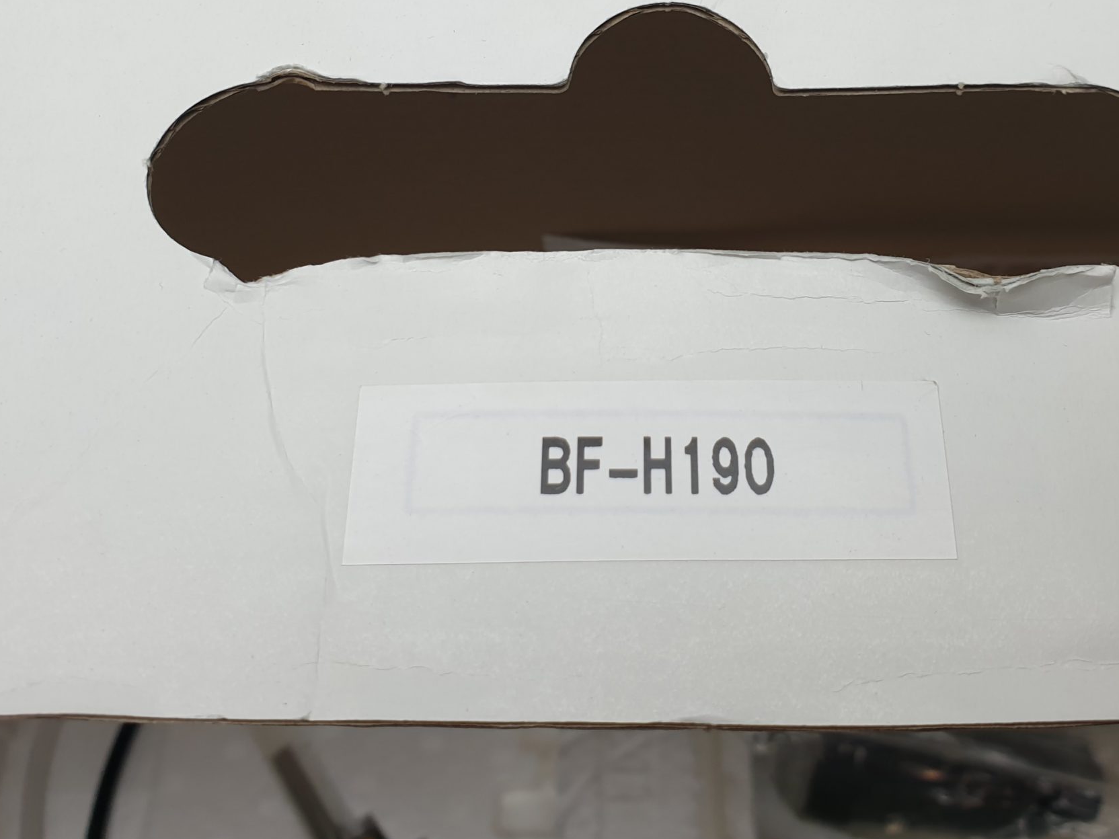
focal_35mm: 40
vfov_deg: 35.2
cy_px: 213
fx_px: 1293
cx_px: 637
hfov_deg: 46.7
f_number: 2.4
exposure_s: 1/132
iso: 50
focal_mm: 4.3
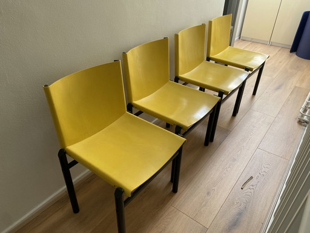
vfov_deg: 53.1
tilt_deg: -35.3
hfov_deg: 67.3
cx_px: 155
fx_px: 233
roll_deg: -1.4
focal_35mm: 26
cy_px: 116
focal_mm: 4.25
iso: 80
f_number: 1.8
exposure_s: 1/121
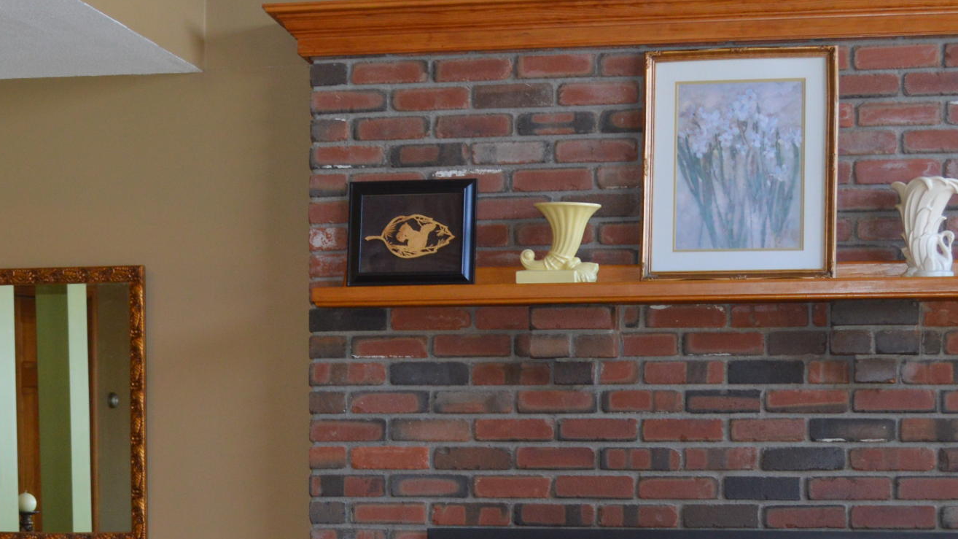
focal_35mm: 86
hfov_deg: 24.7
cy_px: 571
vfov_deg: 13.8
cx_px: 353
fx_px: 2185
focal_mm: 24
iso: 450
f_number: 4
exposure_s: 1/60
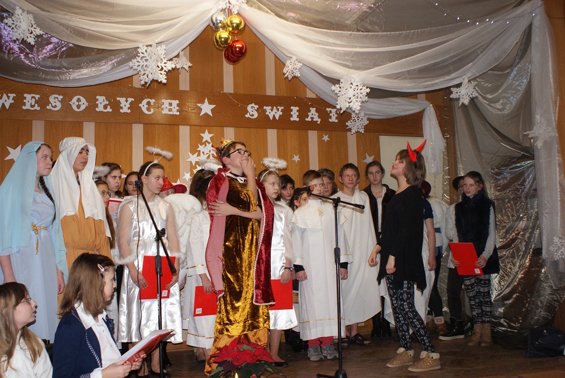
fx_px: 566
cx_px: 282
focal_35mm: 36
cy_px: 189
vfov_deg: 37.0
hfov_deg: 53.1
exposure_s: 1/60
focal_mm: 24
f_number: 5.6
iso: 400
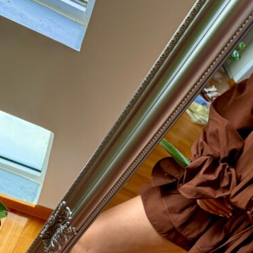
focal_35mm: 46
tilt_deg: -46.4
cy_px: 169
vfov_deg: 36.4
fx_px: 380
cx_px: 204
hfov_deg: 35.6
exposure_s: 1/92
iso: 200
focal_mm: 6.76
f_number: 1.78
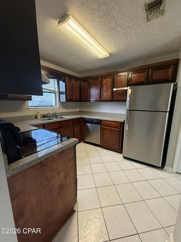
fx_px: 98
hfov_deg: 85.7
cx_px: 90
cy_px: 121
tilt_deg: -9.8
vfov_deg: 102.1
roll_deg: -0.5
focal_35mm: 14
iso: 400
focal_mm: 2.22
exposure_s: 1/120
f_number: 2.2
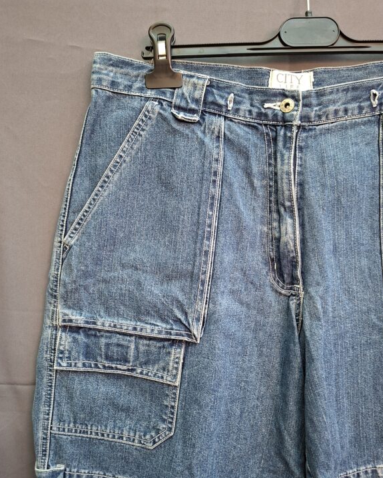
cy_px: 240
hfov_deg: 56.8
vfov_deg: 68.1
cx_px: 195
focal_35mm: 25
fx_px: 354
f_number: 1.8
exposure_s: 1/100
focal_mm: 5.54
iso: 250
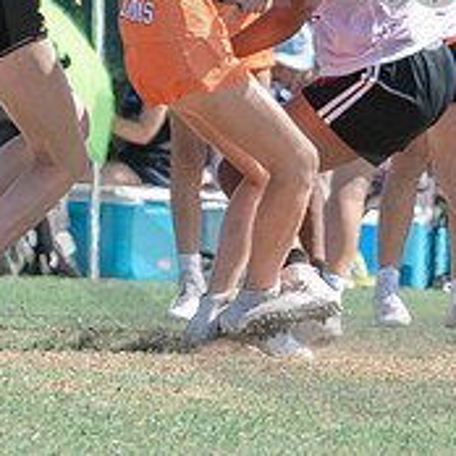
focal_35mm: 1605
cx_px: 107
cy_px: 112
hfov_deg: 1.1
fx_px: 23920
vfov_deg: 1.1
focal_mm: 185
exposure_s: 1/1600
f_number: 5
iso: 400
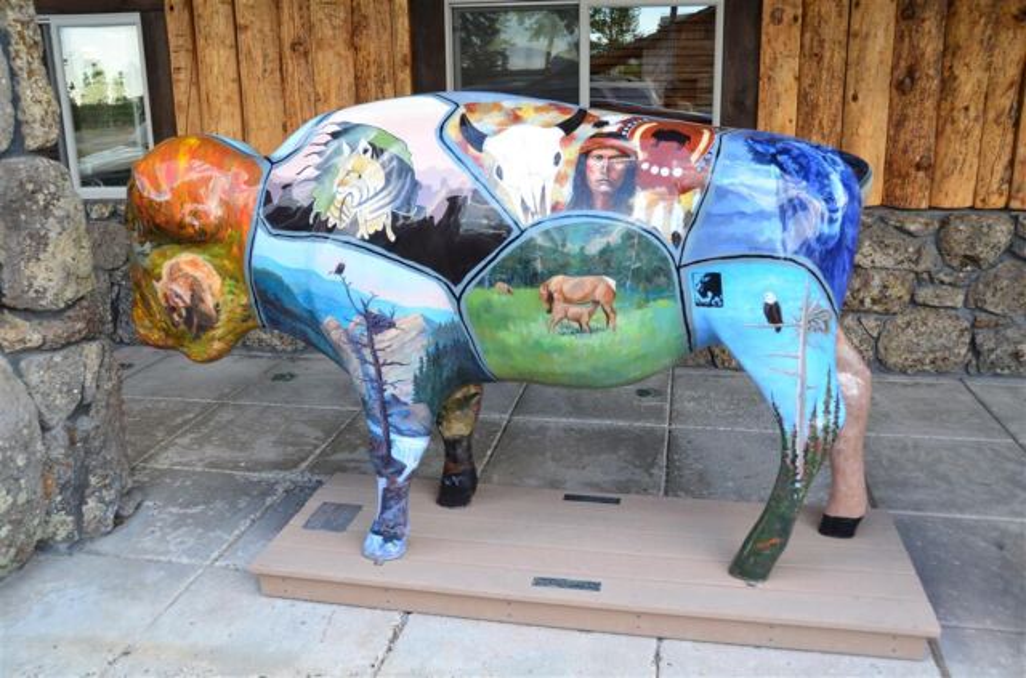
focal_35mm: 30
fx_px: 853
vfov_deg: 43.4
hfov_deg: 62.1
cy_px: 339
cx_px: 513
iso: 200
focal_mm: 20
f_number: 4.5
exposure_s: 1/80
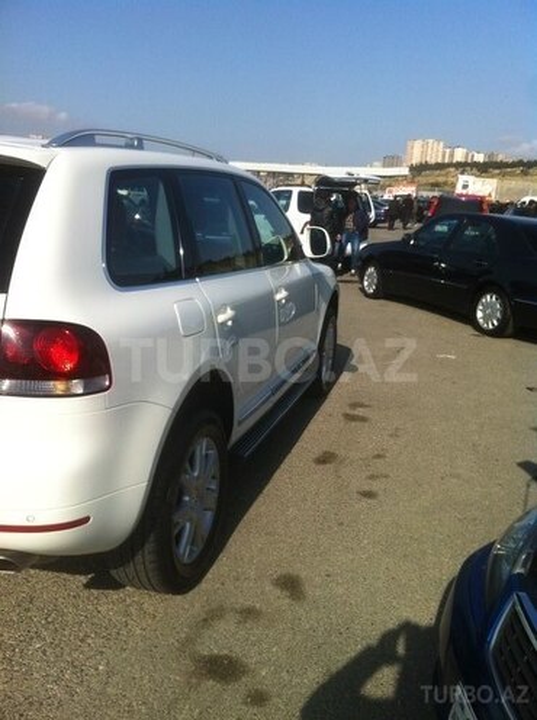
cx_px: 268
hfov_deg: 40.6
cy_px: 360
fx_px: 726
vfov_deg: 52.7
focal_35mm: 35
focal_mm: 3.85
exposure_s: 1/2011
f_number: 2.8
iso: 80
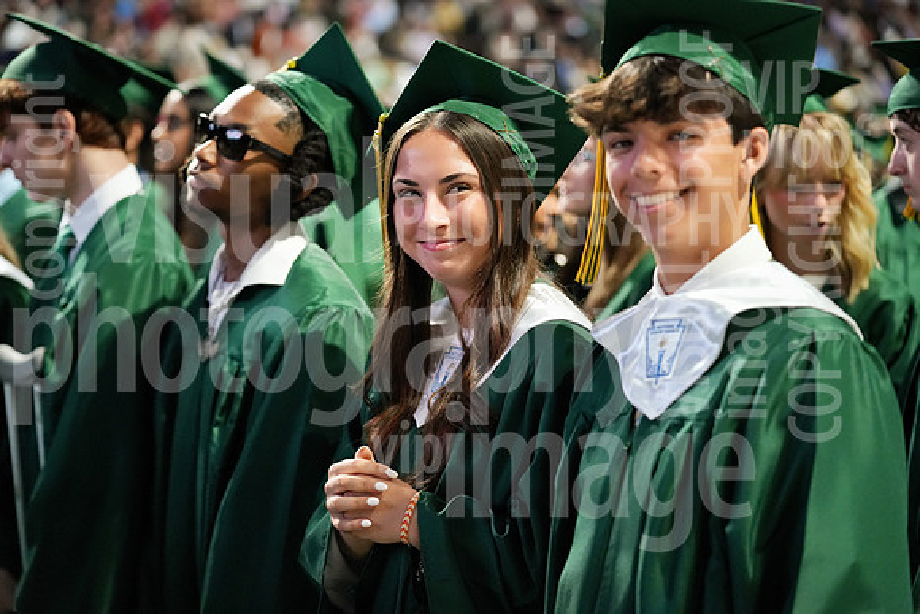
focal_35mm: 86
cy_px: 307
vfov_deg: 15.9
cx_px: 460
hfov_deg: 23.6
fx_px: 2198
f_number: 2.8
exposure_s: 1/250
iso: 6400
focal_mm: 86
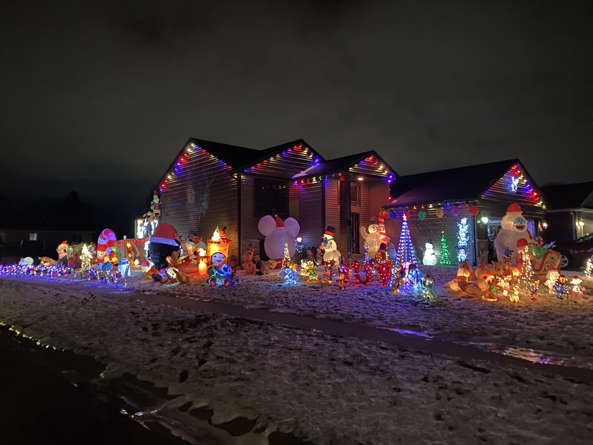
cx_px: 296
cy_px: 222
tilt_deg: +2.0
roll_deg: +0.1
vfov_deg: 53.1
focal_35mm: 26
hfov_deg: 67.3
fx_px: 445
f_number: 1.8
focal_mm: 4.25
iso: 500
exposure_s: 1/10
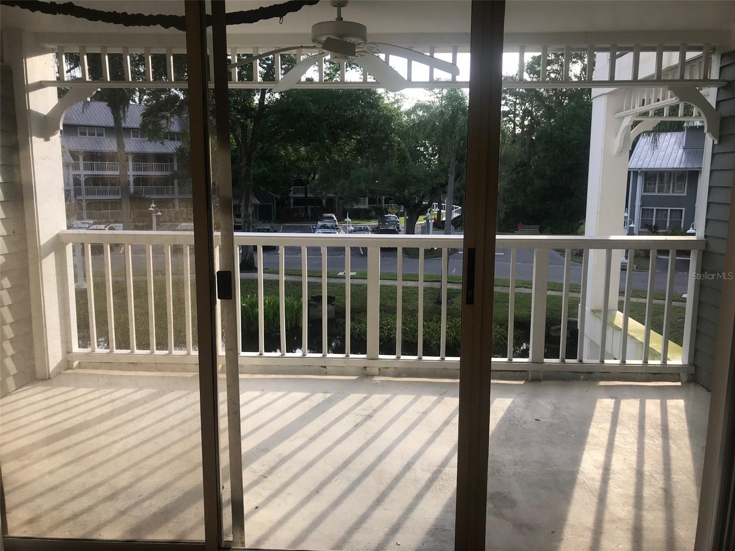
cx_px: 368
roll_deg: -1.2
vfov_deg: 49.7
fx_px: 595
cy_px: 276
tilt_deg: -7.7
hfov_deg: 63.4
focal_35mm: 28
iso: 20
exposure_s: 1/311
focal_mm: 3.99
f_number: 1.8
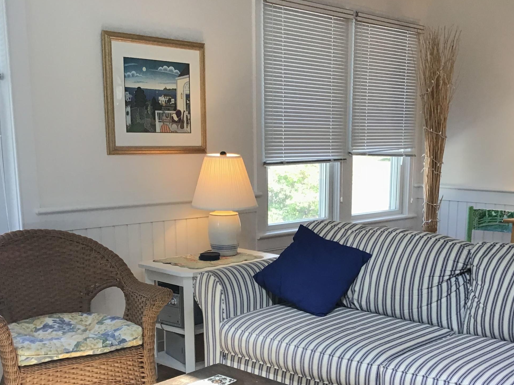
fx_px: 713
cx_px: 323
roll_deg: -1.9
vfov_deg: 29.8
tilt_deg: -11.6
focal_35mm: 48
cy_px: 291
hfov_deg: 39.4
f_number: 2.4
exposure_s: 1/30
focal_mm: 3.3
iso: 25
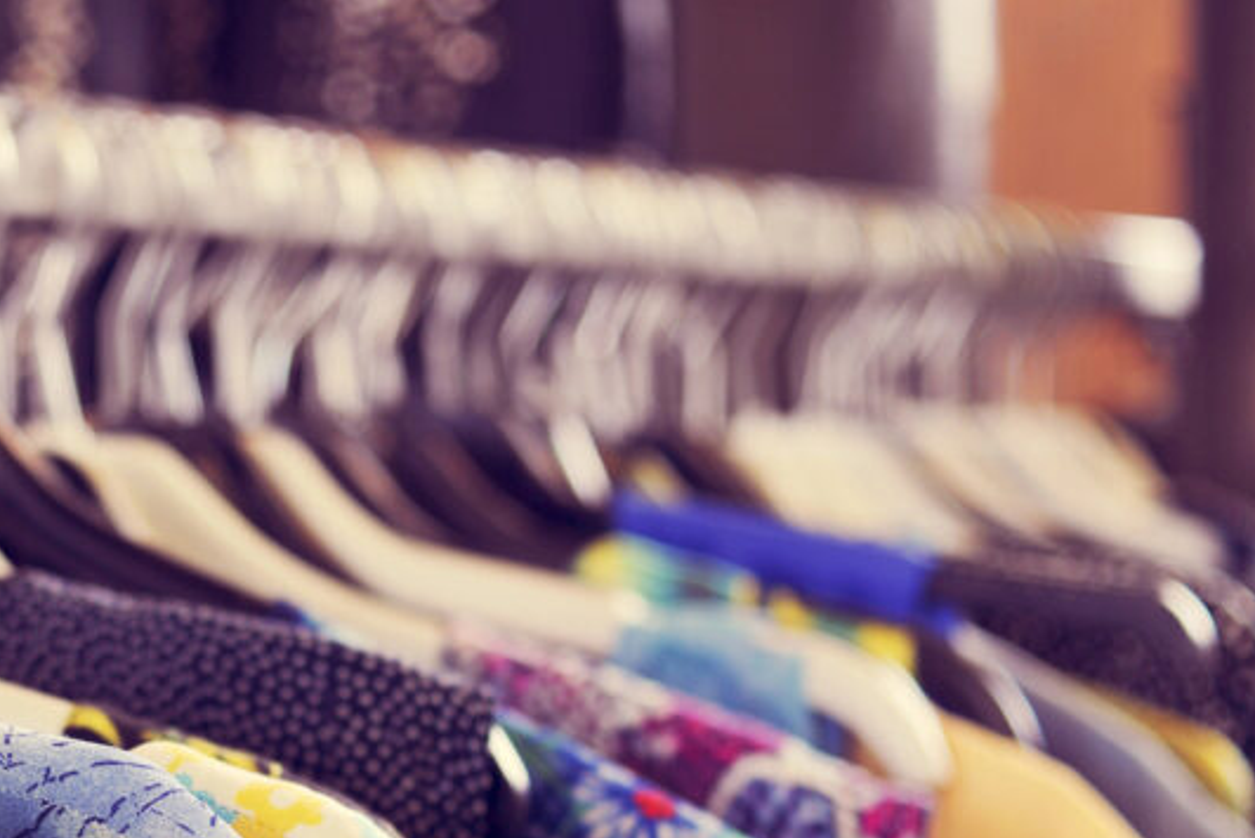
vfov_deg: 13.4
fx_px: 3520
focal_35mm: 101
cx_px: 170
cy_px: 781
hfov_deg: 19.9
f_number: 2.8
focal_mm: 35
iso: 200
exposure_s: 1/160
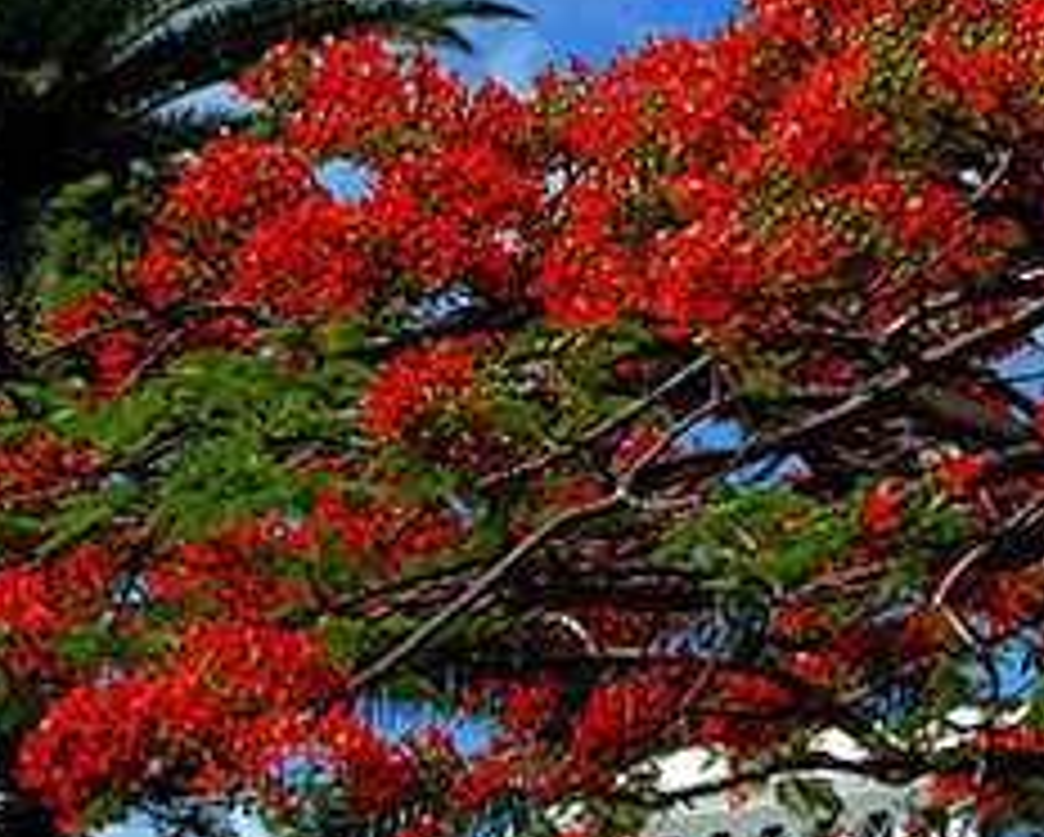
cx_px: 1130
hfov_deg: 10.4
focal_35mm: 183
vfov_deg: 8.4
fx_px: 5659
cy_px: 700
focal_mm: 52
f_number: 10
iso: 200
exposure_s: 1/250
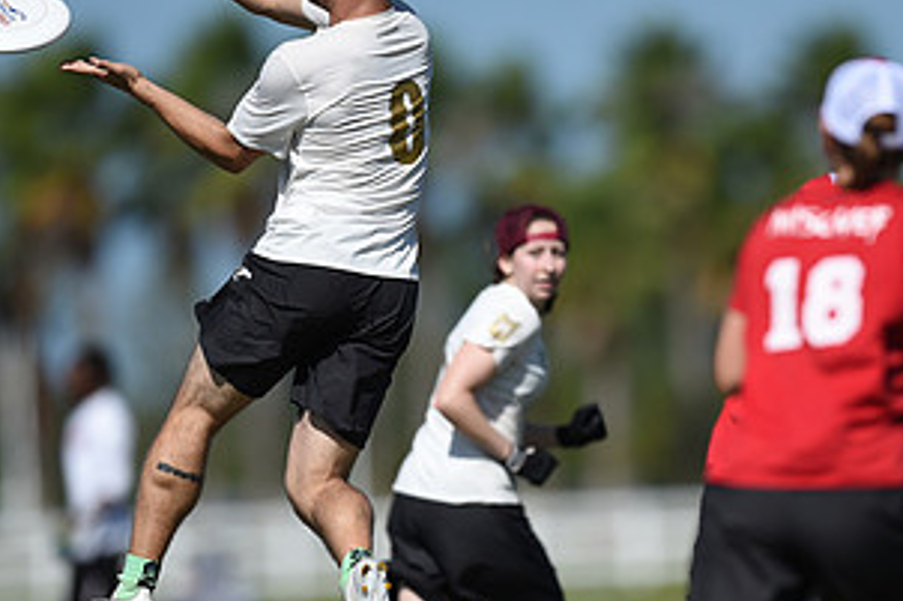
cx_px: 547
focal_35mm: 768
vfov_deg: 1.8
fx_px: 19253
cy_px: 383
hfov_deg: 2.7
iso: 200
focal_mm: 400
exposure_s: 1/8000
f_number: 2.8
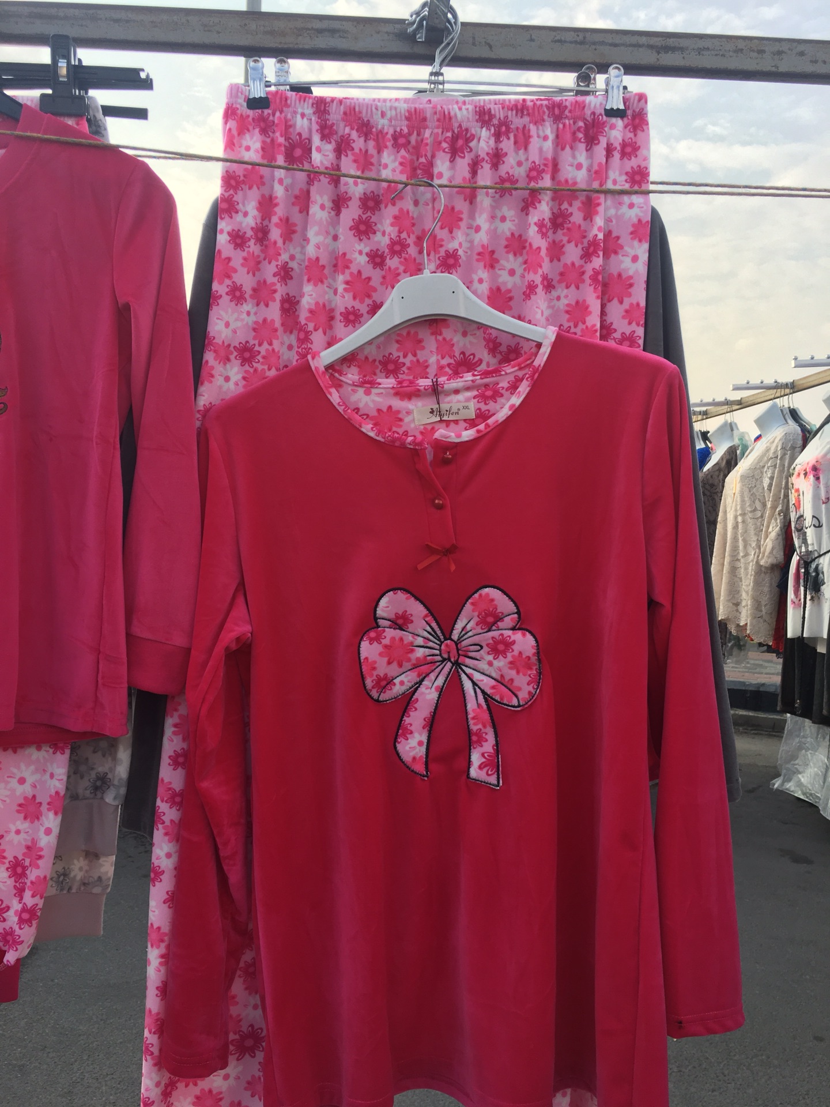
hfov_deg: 48.2
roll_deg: -1.7
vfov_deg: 61.7
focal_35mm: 29
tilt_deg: -0.1
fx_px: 927
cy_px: 554
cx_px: 415
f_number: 2.2
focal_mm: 4.15
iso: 25
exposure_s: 1/561
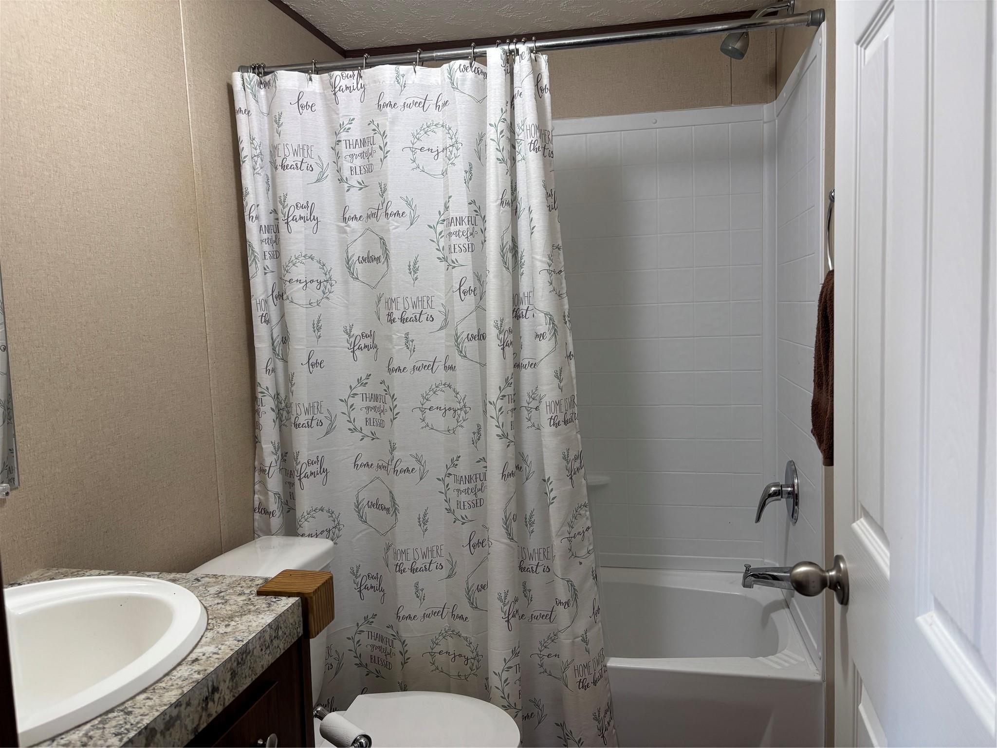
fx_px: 749
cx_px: 498
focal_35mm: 26
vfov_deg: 53.1
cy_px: 374
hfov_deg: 67.3
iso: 125
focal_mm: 5.96
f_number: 1.6
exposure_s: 1/120
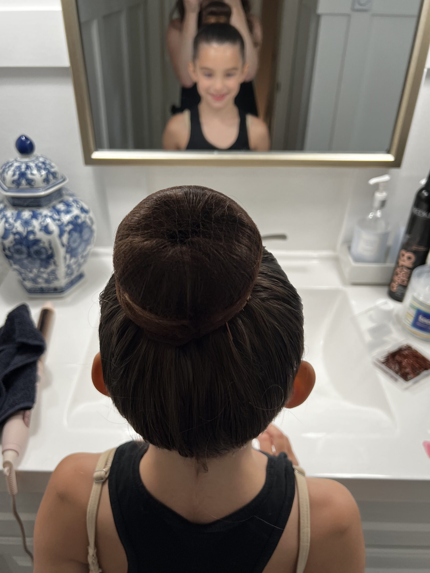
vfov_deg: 63.4
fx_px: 464
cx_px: 199
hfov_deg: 49.7
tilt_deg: -37.2
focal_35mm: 28
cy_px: 293
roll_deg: +1.4
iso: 80
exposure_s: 1/120
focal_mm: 5.7
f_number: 1.5
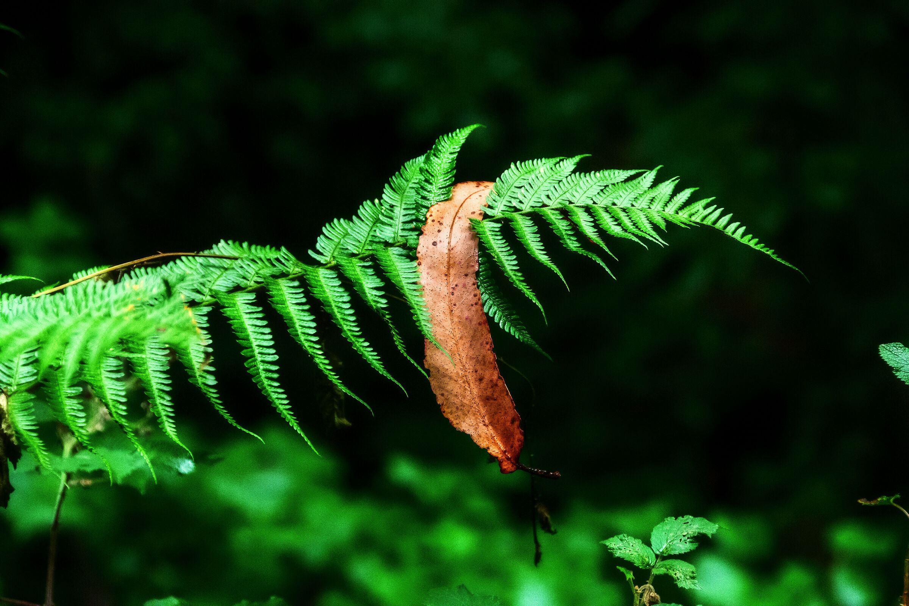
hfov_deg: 10.5
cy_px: 303
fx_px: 4923
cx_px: 454
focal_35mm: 195
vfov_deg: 7.0
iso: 8000
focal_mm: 130
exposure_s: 1/640
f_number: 6.3
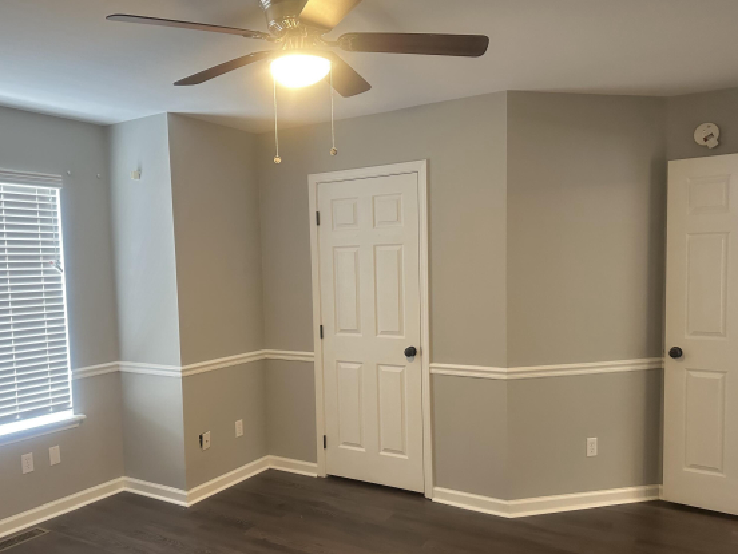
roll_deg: +1.3
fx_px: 618
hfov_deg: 61.6
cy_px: 309
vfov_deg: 48.1
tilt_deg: -4.2
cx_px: 350
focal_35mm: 29
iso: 500
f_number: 1.78
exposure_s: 1/60
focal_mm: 6.86
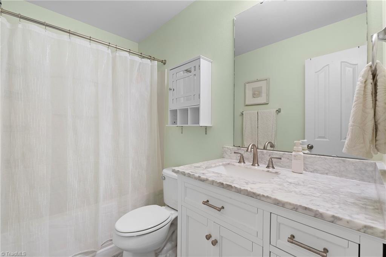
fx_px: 177
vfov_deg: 72.0
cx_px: 193
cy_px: 128
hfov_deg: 95.0
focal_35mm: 16
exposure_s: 1/2.5
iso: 250
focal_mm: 11
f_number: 11
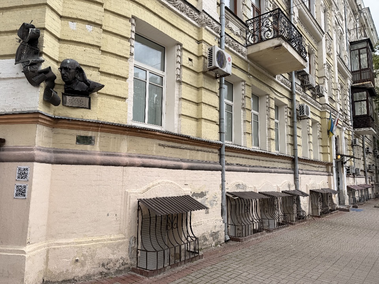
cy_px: 142
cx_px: 190
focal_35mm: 24
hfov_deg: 71.6
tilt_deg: +8.4
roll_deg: -1.0
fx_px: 263
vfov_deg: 56.8
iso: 80
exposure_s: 1/1437
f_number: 1.78
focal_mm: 6.76
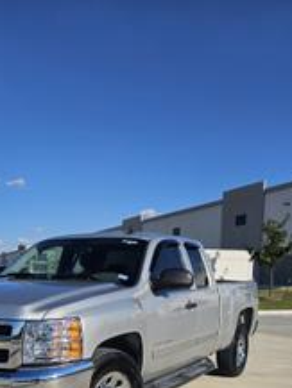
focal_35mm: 40
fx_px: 449
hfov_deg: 35.2
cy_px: 334
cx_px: 72
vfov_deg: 43.5
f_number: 1.7
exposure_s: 1/1429
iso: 10
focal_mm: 6.3
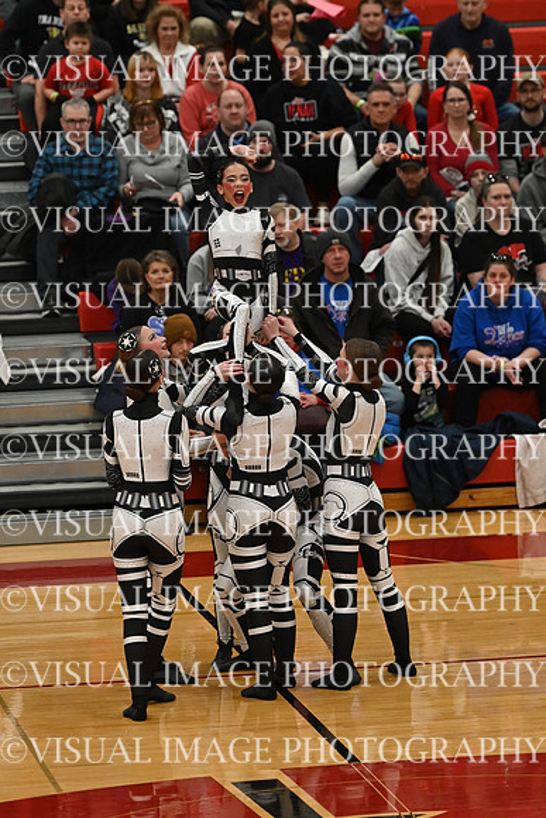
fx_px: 4774
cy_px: 409
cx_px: 273
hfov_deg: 6.5
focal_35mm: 210
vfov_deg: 9.8
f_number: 4
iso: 3200
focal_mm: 140
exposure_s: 1/400
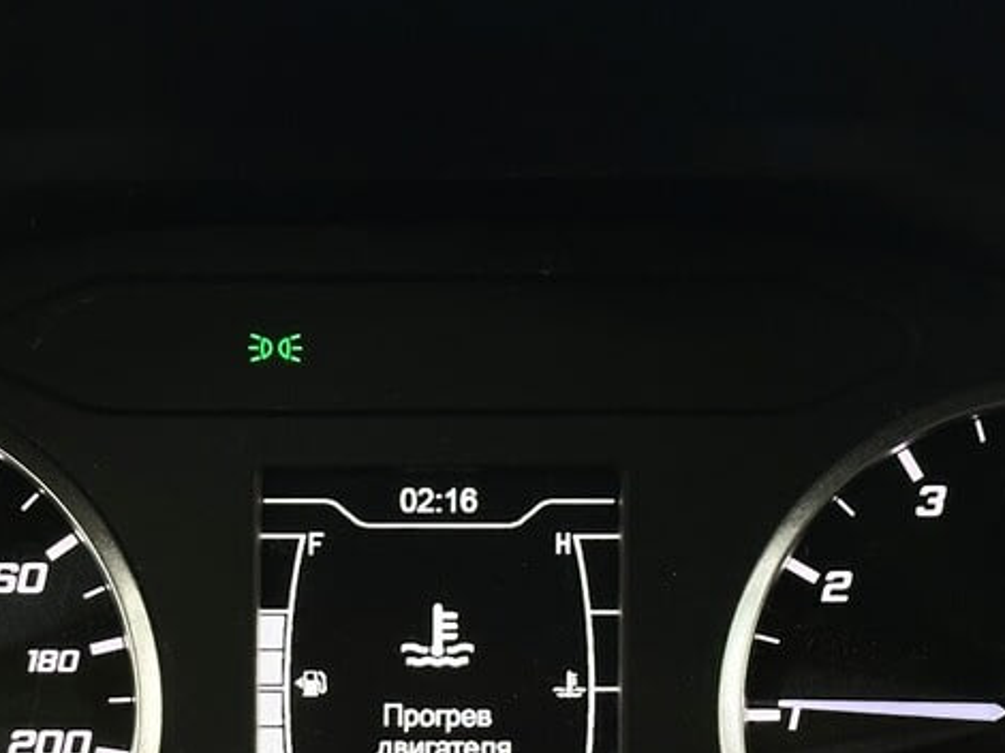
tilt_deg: -24.6
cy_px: 713
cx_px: 440
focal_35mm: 92
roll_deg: -0.1
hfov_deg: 21.3
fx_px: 2670
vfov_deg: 15.8
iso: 250
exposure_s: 1/50
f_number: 1.78
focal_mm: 6.86
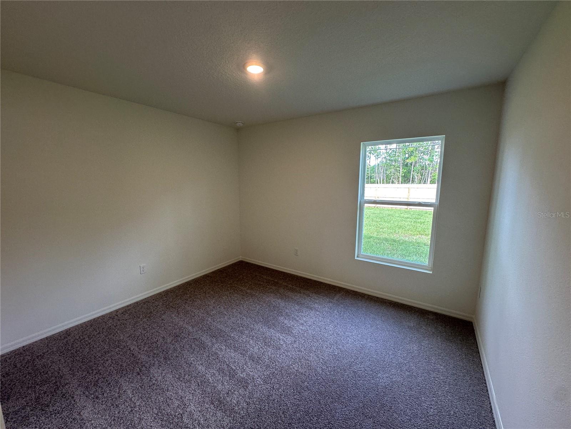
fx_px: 231
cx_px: 286
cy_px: 214
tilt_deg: -8.6
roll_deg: -0.2
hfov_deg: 102.1
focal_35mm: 14
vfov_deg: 85.7
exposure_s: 1/120
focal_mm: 2.22
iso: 125
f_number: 2.2
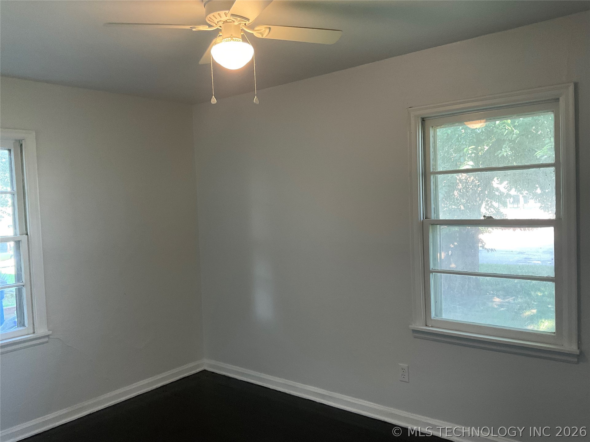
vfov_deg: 48.2
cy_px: 221
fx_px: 494
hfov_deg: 61.7
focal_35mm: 29
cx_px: 295
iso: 100
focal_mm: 3
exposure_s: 1/60
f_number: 1.8
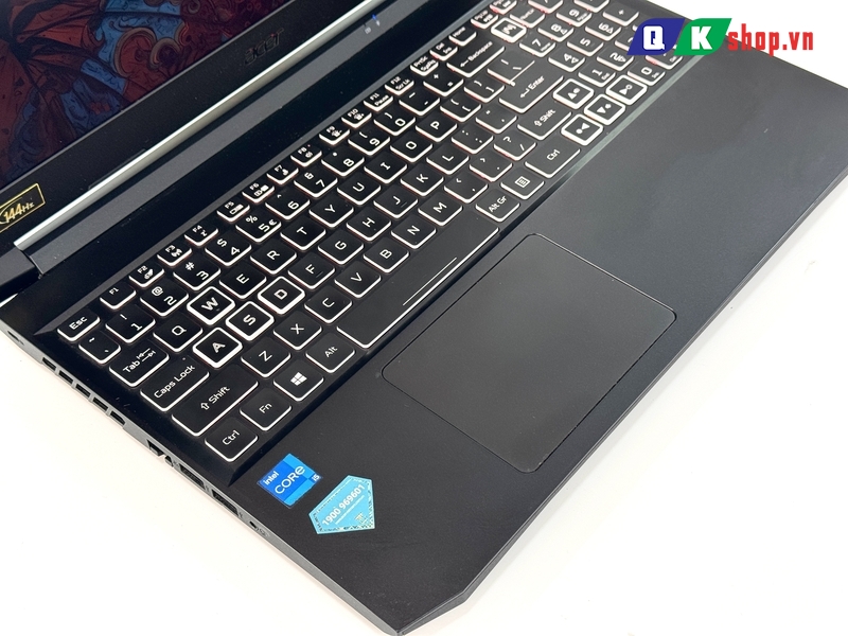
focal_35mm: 48
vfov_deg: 30.3
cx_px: 424
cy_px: 318
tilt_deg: -49.7
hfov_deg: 39.7
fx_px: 1176
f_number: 1.78
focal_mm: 6.76
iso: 100
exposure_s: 1/78
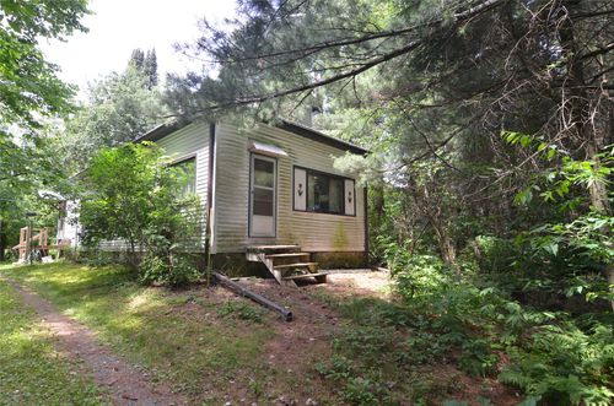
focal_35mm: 20
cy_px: 203
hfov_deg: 85.5
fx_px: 332
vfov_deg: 63.0
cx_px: 307
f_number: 5.6
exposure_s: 1/125
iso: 280
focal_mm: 13
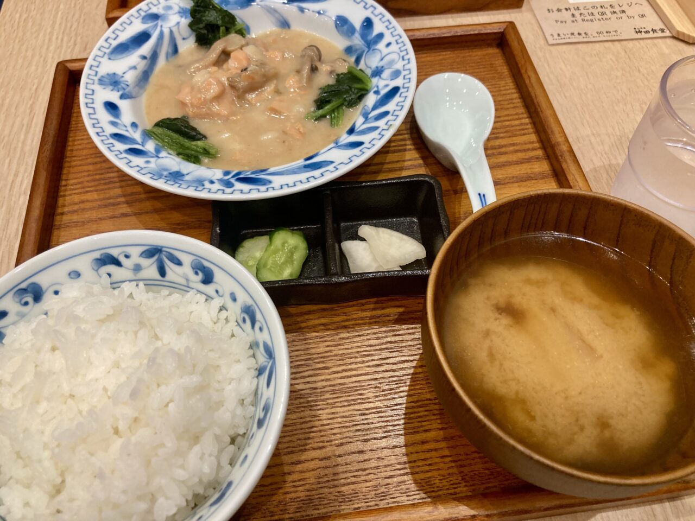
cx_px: 348
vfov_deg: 49.7
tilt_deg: -57.7
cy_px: 260
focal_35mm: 28
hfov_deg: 63.4
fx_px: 562
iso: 100
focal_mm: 3.99
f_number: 1.8
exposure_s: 1/50
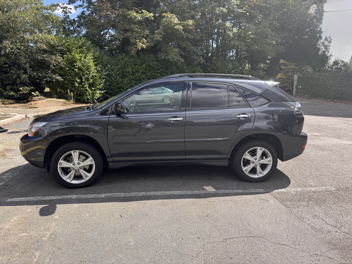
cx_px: 176
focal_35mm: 24
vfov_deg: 56.8
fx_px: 244
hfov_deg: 71.6
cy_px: 132
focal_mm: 6.76
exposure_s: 1/1721
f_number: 1.78
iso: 80
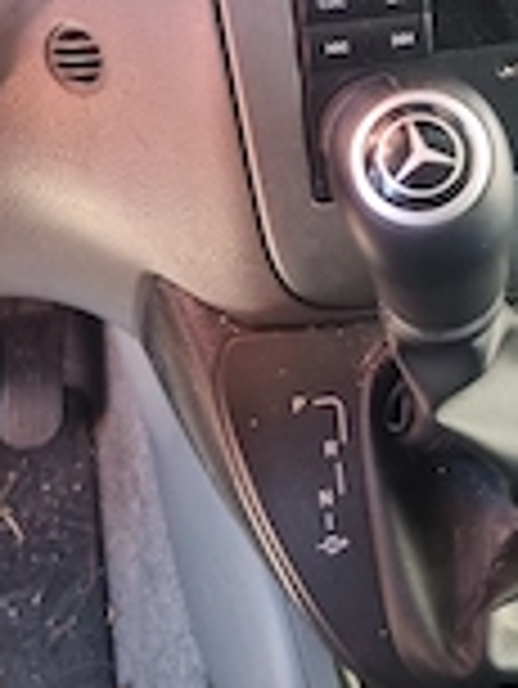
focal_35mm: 68
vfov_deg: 26.0
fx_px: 1355
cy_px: -103
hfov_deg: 21.1
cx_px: 473
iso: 200
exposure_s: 1/50
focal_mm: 5.4
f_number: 1.8
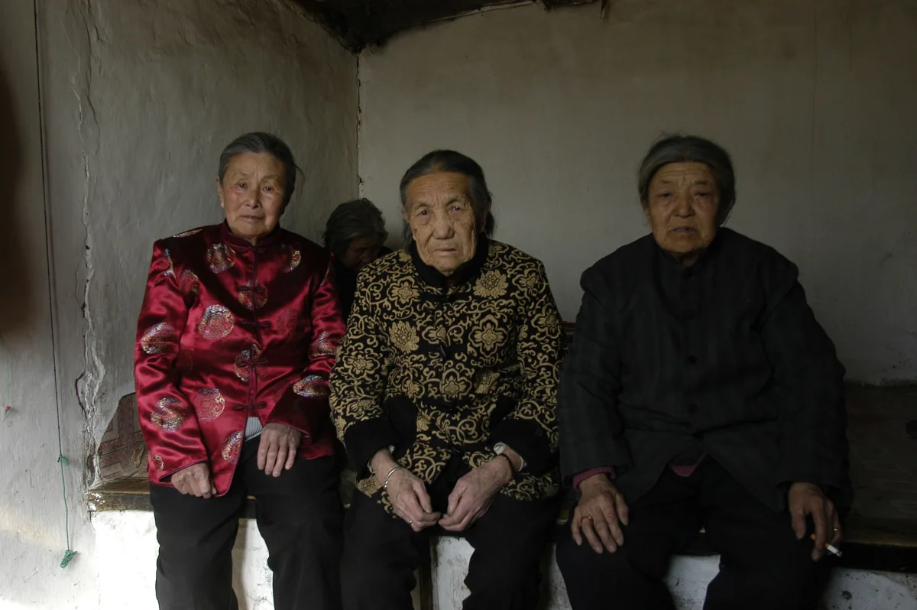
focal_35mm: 30
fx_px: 764
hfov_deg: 62.0
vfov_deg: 43.5
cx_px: 458
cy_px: 305
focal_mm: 20
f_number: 3.5
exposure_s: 1/100
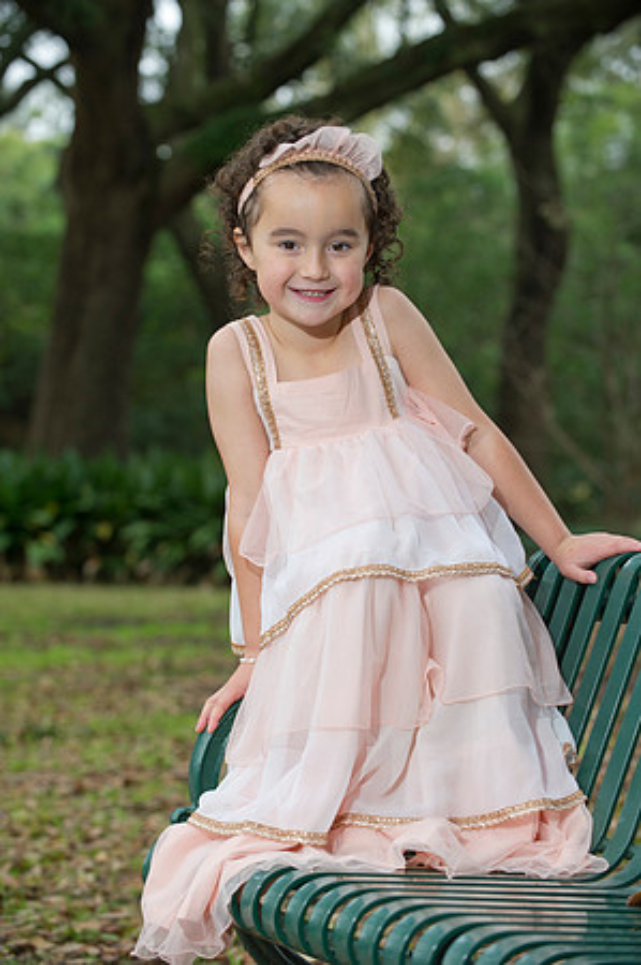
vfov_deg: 19.5
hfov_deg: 13.0
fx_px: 2811
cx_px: 320
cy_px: 482
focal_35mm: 105
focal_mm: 105
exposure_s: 1/200
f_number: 4.5
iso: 640
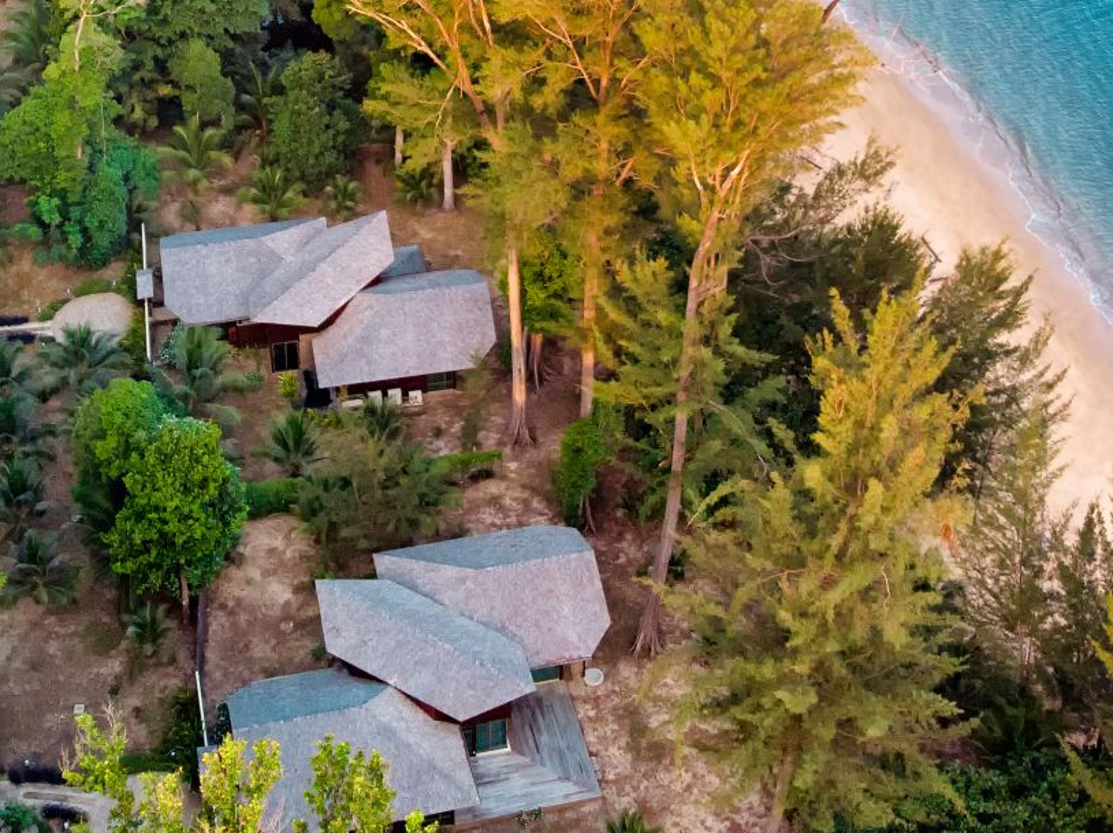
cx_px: 511
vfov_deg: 23.2
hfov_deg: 32.7
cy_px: -103
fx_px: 1895
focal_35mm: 59
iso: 100
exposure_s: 1/50
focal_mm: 4.5
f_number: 2.8
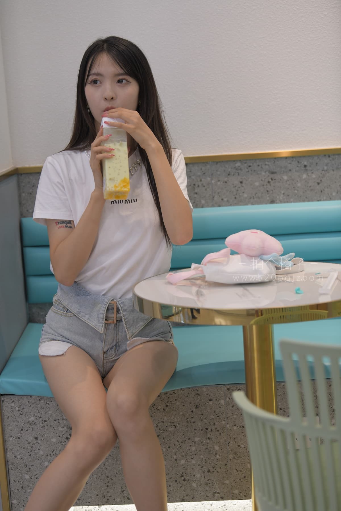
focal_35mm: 70
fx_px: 995
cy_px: 256
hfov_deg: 19.5
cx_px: 170
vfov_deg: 28.8
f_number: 3.2
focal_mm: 70
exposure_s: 1/160
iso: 720
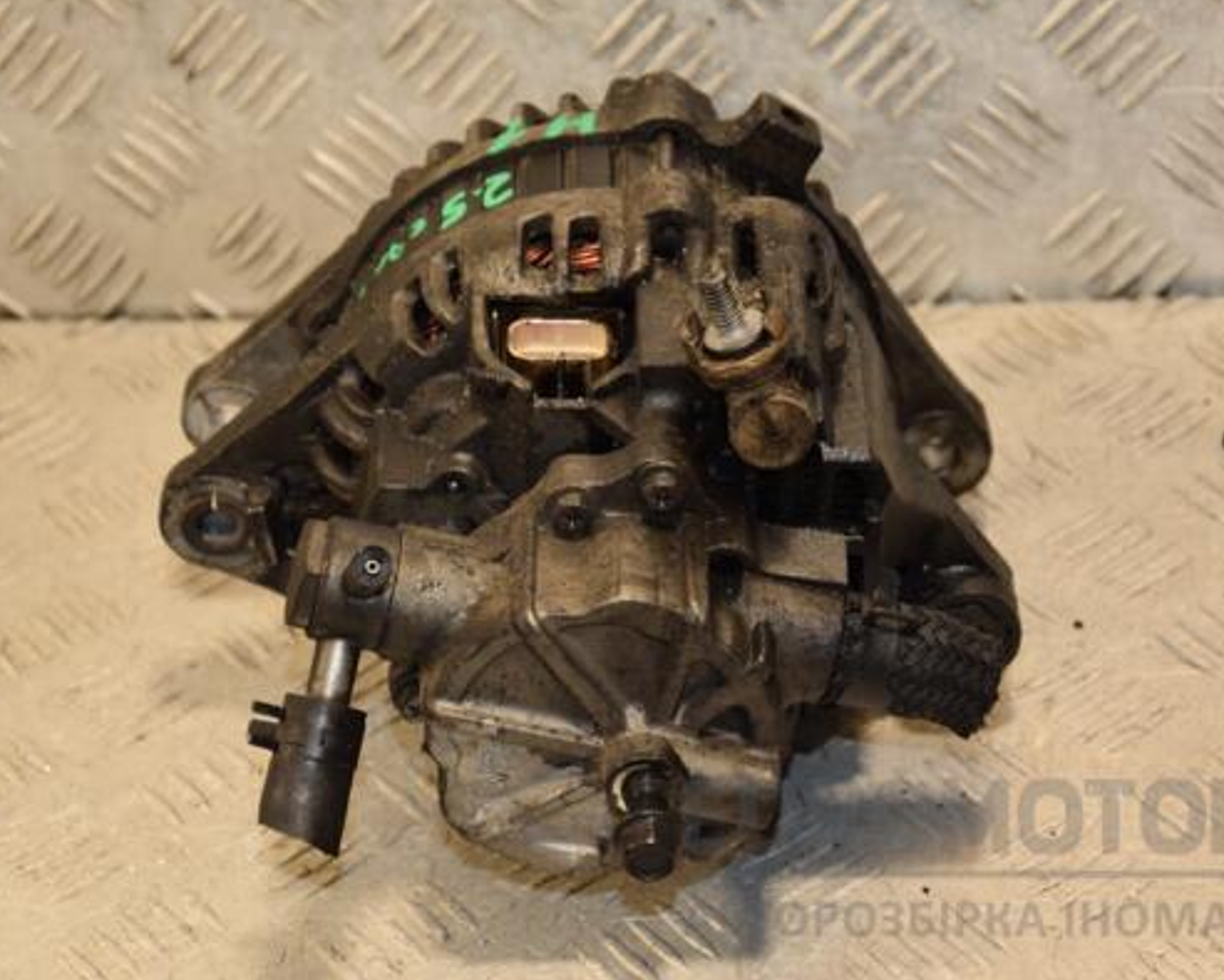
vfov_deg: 13.7
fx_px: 4096
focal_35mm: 113
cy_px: 486
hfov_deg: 17.0
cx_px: 636
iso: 800
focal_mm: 66
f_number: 5.3
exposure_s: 1/125
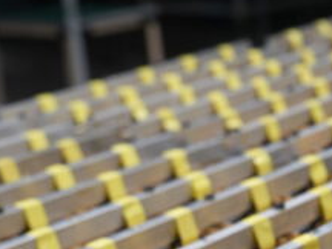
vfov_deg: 12.1
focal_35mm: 120
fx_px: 1151
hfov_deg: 15.7
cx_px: 407
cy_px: 274
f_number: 5
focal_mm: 45
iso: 400
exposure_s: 1/60
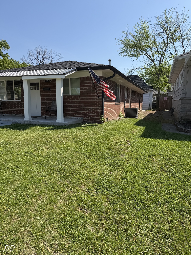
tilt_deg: -7.4
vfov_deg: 71.6
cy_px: 128
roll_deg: -0.9
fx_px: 177
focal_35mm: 24
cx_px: 96
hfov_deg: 56.8
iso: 80
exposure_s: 1/3584
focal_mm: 6.76
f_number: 1.78
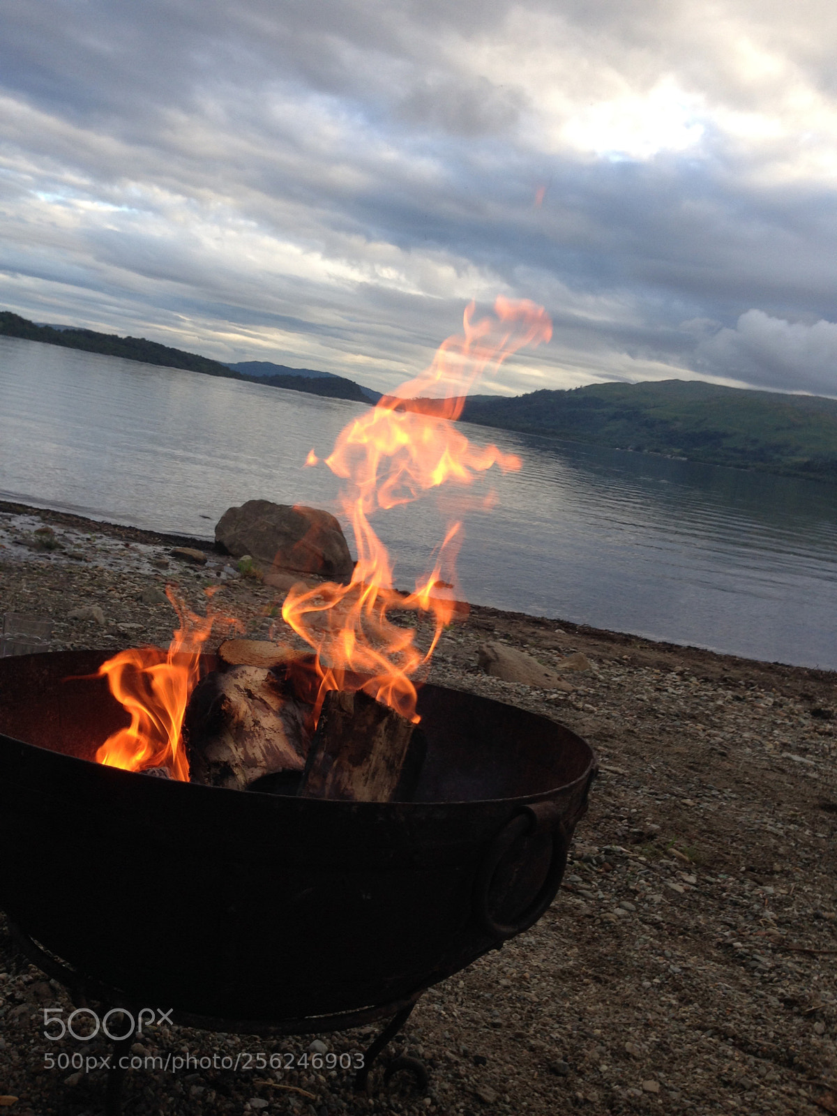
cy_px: 558
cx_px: 418
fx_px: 1064
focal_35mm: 33
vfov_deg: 55.4
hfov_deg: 42.9
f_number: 2.4
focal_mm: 4.12
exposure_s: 1/216
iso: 50
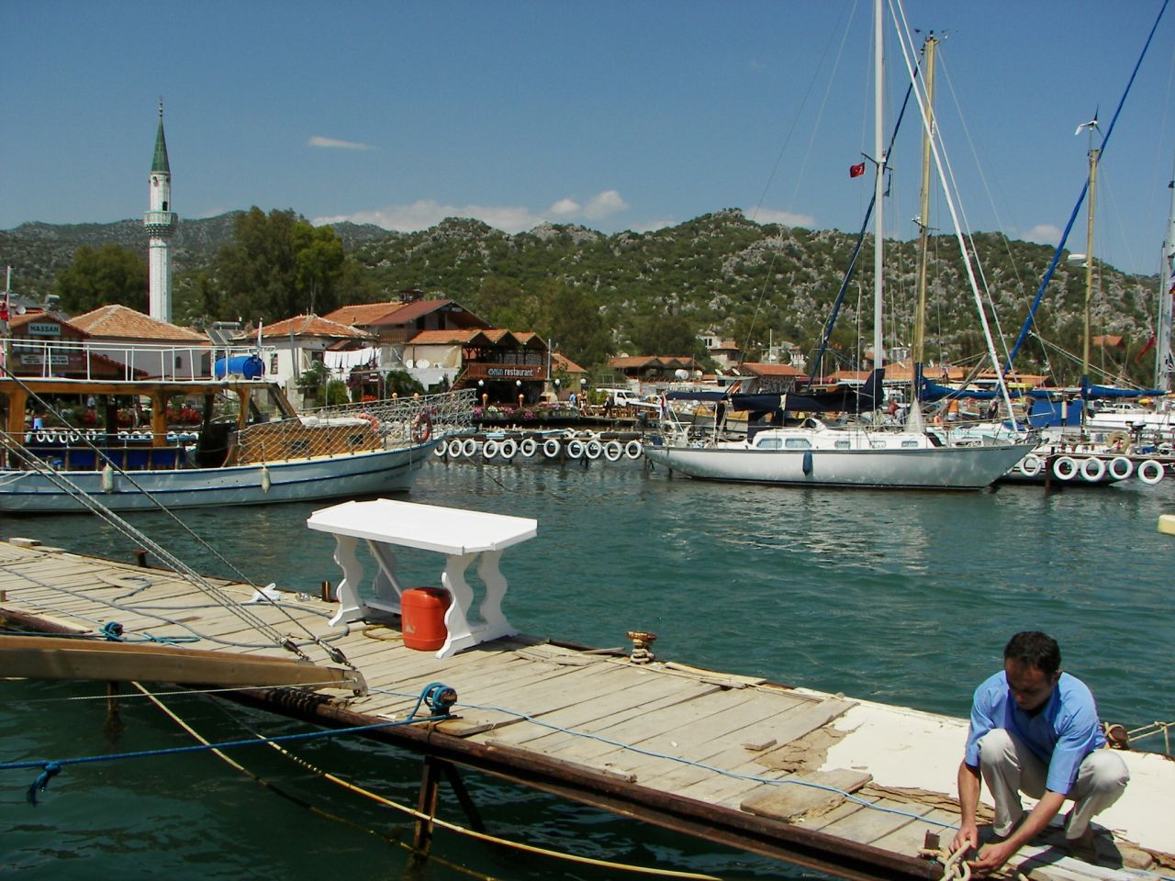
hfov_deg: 51.4
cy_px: 440
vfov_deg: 39.7
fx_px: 1222
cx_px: 588
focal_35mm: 36
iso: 50
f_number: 5.6
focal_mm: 6
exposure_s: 1/640
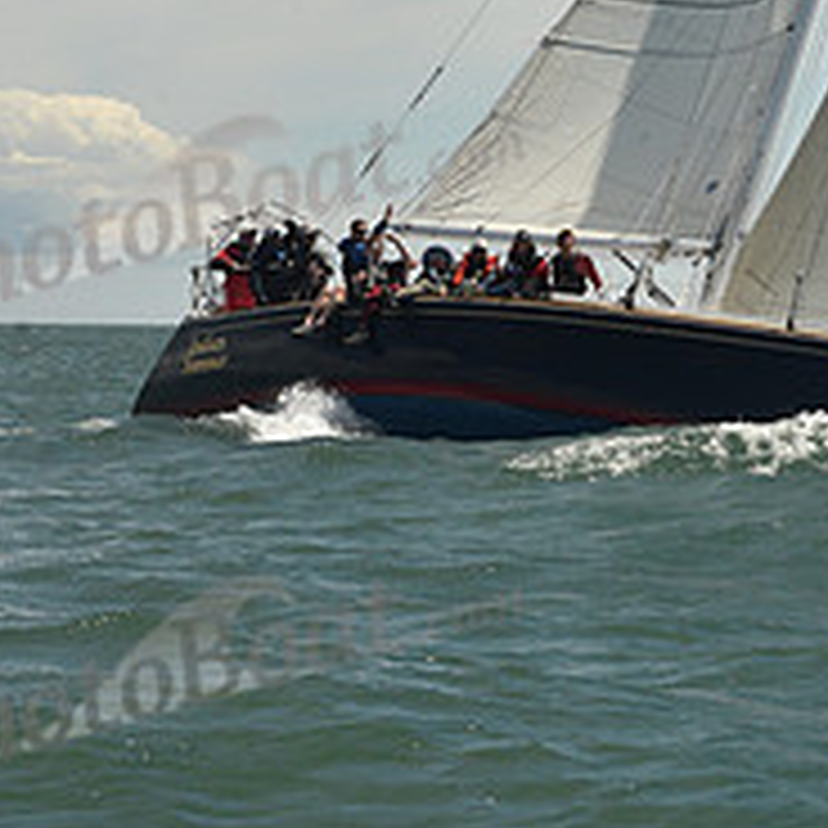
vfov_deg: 9.2
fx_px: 5088
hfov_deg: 9.3
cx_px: 758
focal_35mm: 188
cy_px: -86
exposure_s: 1/800
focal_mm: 70
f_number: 13
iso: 320
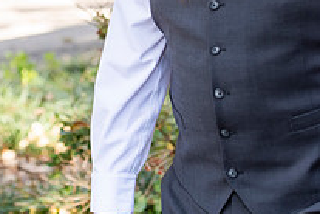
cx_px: 43
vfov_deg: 7.0
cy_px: -52
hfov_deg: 10.4
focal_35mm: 196
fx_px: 1742
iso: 400
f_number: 3.5
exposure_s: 1/250
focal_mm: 70
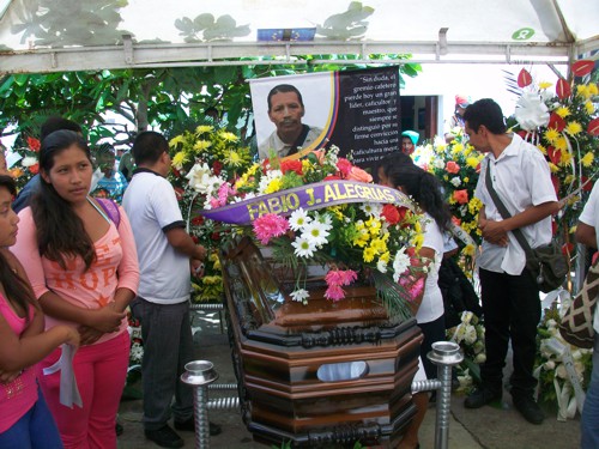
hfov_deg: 56.8
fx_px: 554
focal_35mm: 32
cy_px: 224
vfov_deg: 44.2
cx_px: 300
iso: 64
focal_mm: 5.7
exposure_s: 1/200
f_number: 2.8
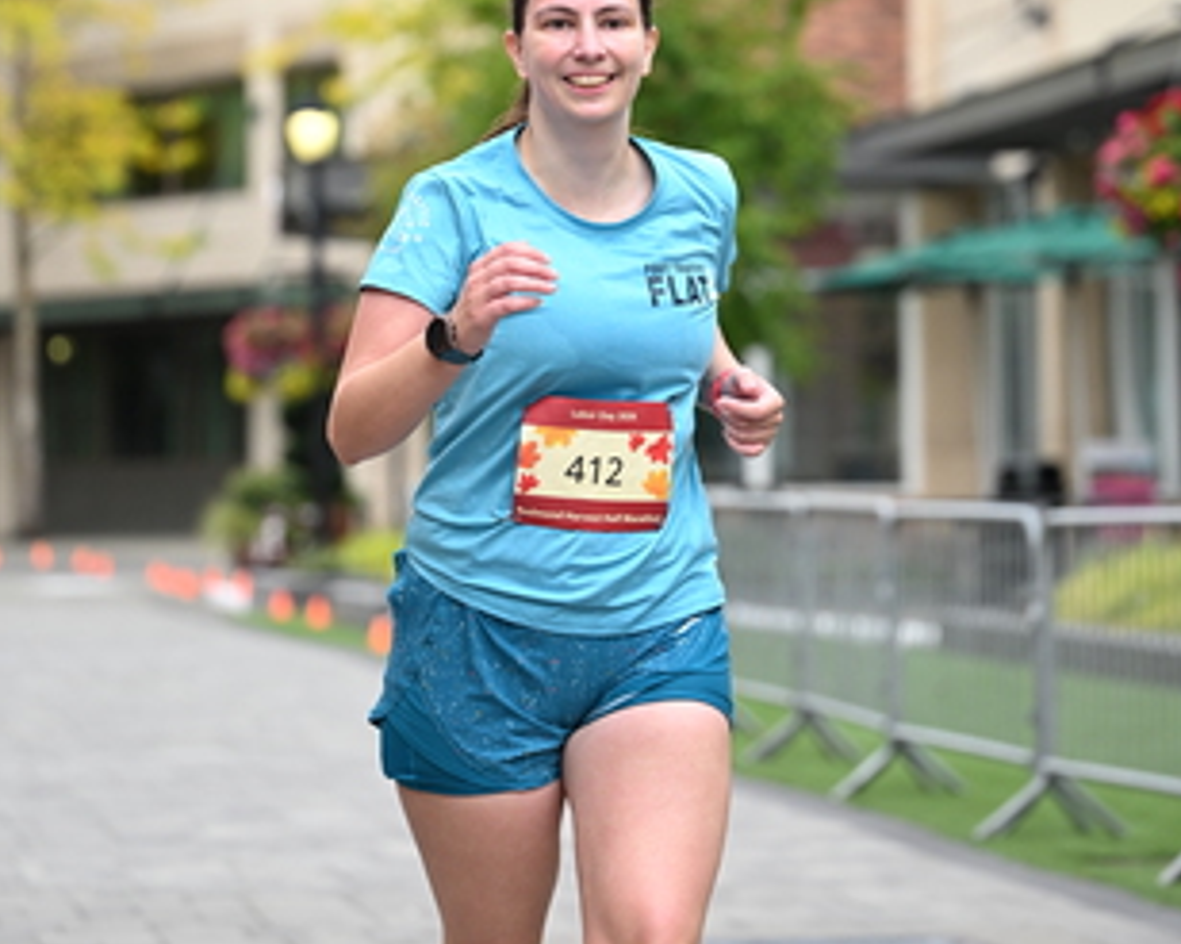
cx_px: 627
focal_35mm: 156
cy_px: 223
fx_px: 5449
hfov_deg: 12.4
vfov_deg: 9.9
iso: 640
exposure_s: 1/1600
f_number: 2.8
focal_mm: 93
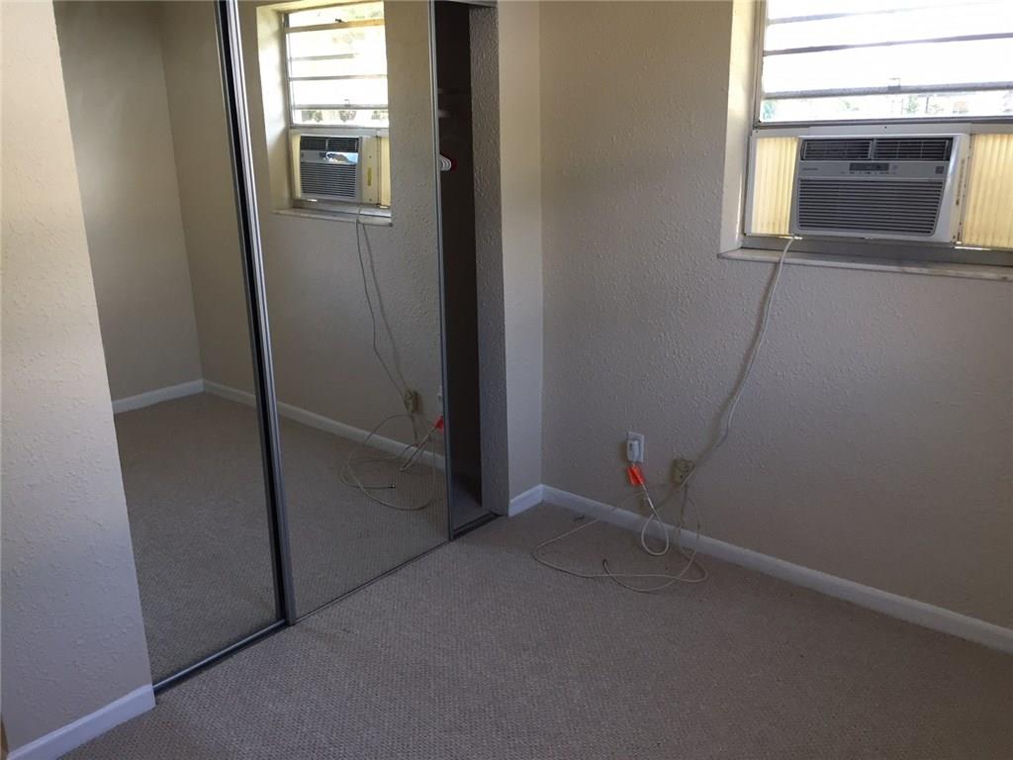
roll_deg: -1.0
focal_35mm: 29
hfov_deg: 61.7
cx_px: 506
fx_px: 849
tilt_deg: -17.4
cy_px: 380
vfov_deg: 48.2
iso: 40
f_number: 2.2
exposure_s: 1/30
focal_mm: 4.15
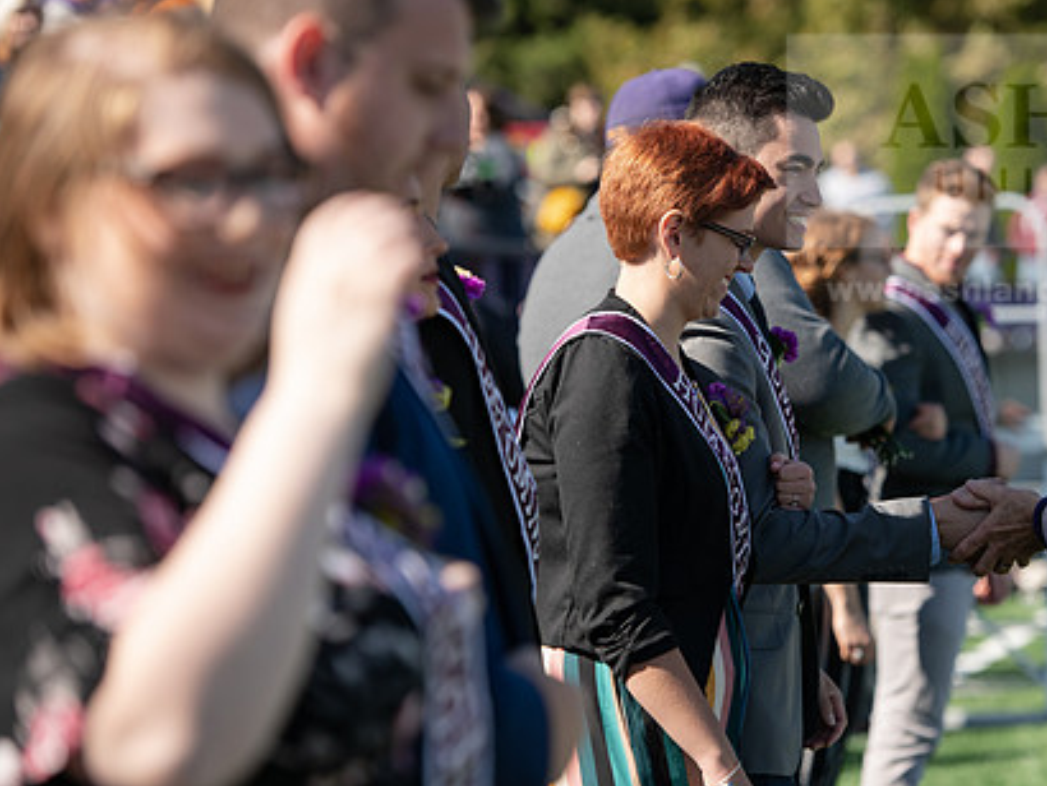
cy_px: 343
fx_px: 5145
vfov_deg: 8.7
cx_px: 710
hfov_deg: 11.6
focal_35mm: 170
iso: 160
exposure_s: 1/1250
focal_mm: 125
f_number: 3.5
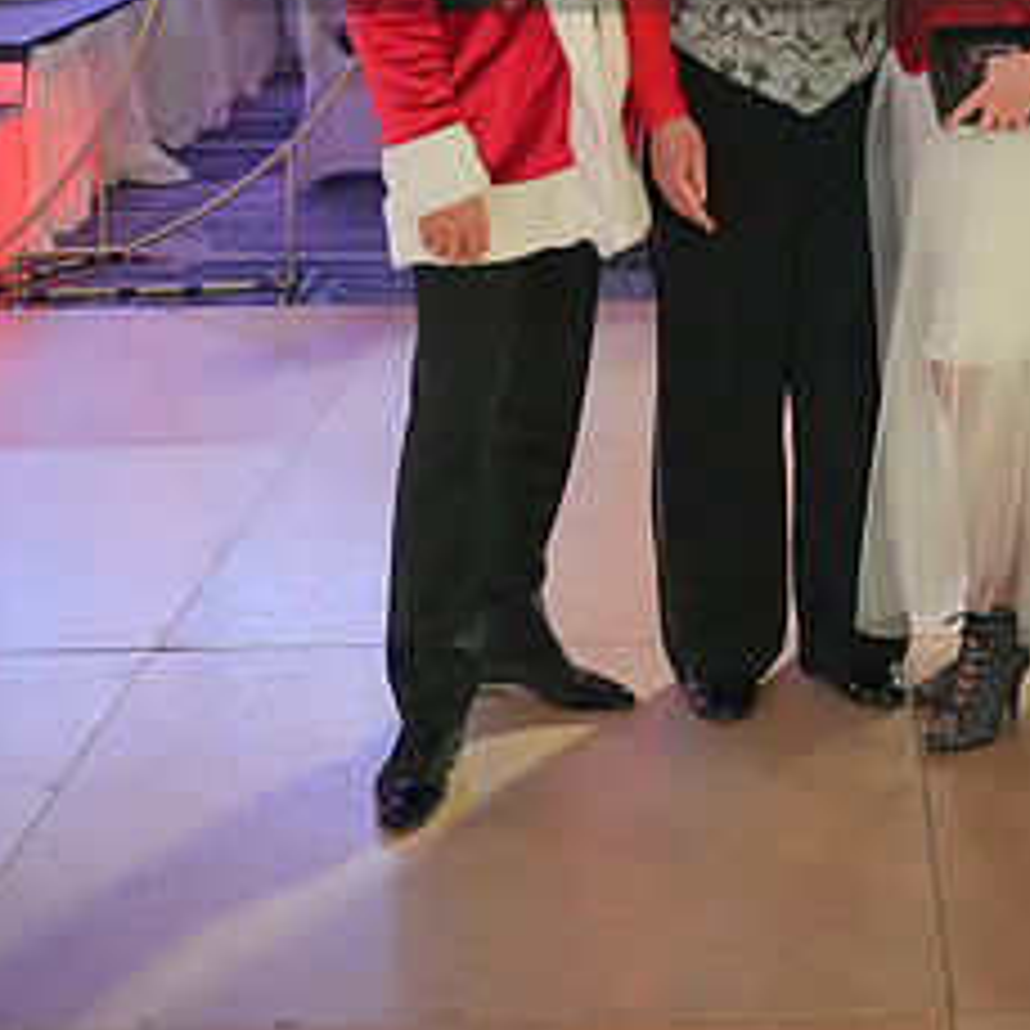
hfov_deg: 23.9
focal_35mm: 71
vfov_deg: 22.8
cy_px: -135
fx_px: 2390
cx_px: 857
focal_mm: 33
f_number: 4
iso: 5000
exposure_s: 1/400
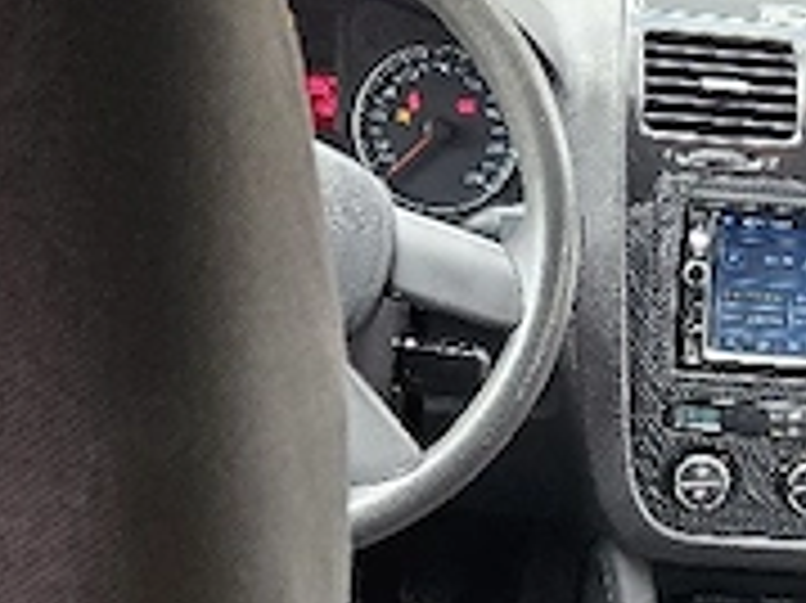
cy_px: 630
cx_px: 779
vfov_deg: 18.5
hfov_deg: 24.4
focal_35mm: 77
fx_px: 1792
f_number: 1.8
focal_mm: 5.4
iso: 320
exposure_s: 1/370
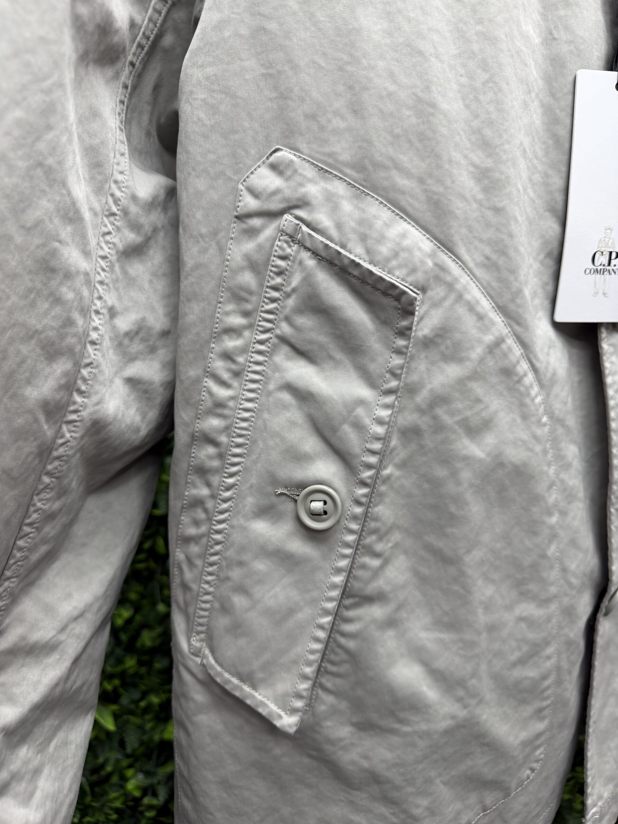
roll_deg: +2.4
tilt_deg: -14.4
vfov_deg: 71.6
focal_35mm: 24
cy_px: 412
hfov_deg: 56.8
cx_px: 309
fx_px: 571
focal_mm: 6.76
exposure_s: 1/84
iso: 125
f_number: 1.78
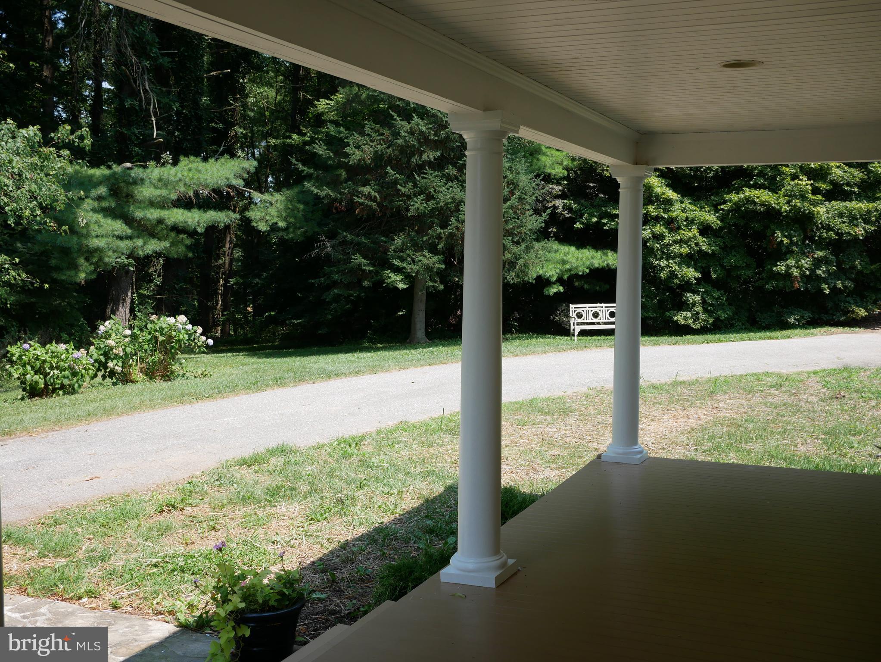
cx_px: 440
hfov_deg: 46.8
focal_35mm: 40
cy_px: 331
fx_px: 1019
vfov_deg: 36.0
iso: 200
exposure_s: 1/250
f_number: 7.1
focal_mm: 20
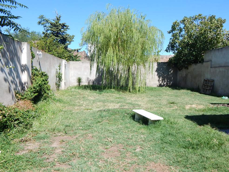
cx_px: 114
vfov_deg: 45.4
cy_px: 86
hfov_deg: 58.4
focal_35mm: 31
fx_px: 205
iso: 125
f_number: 3.2
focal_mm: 5.6
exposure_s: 1/1000
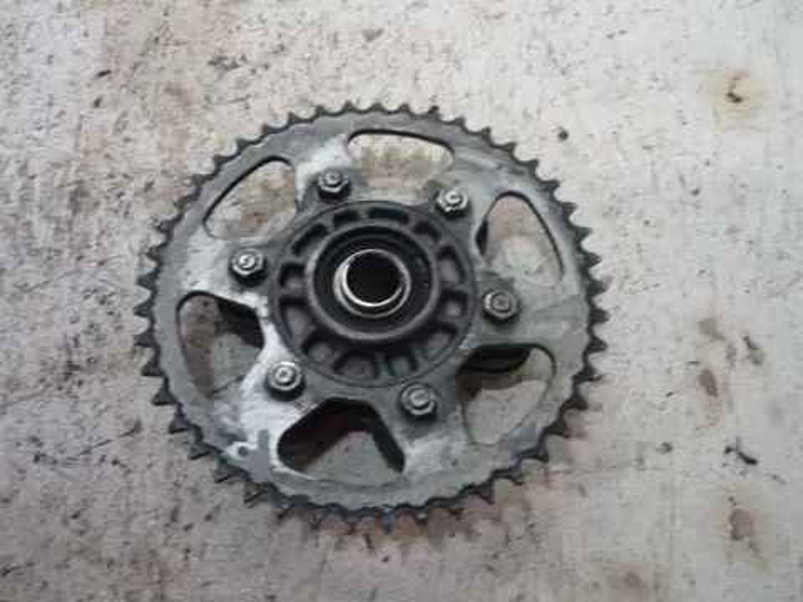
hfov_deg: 55.4
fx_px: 766
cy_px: 301
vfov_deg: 42.9
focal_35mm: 33
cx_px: 402
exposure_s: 1/30
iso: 125
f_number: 2.8
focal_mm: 5.5
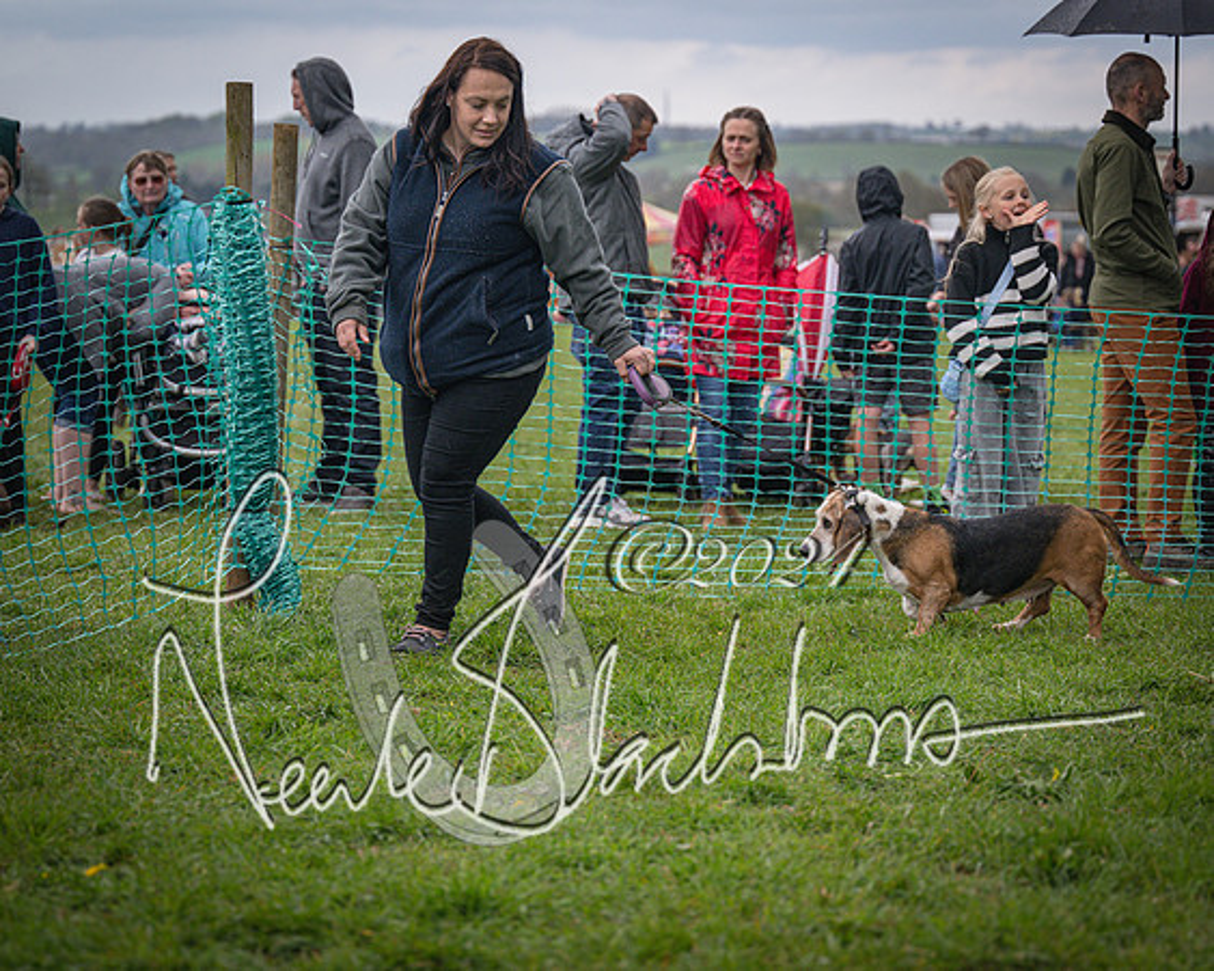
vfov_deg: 14.0
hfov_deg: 17.4
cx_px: 607
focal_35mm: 110
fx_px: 3964
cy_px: 486
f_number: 4
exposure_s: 1/4000
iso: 1250
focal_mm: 98
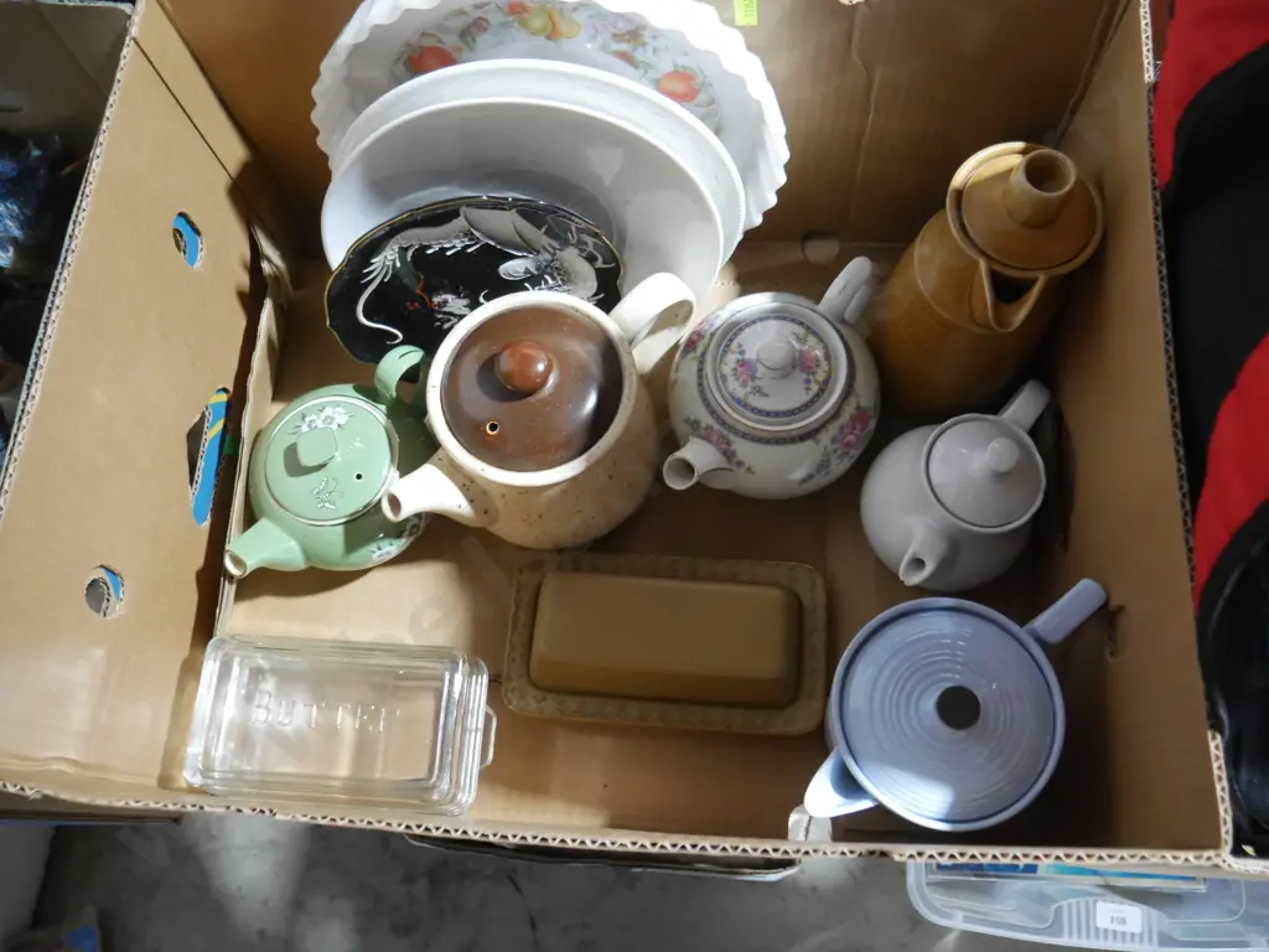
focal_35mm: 28
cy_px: 476
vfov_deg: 49.7
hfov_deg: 63.4
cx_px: 634
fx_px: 1026
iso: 2500
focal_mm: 14
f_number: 3.5
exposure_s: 1/60
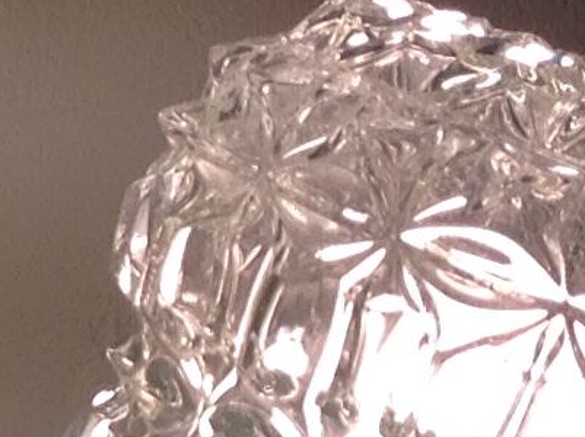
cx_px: -477
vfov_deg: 6.5
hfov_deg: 8.4
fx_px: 3816
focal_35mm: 226
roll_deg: -19.7
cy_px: 552
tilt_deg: -14.2
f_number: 2.4
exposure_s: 1/227
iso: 50
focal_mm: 4.28
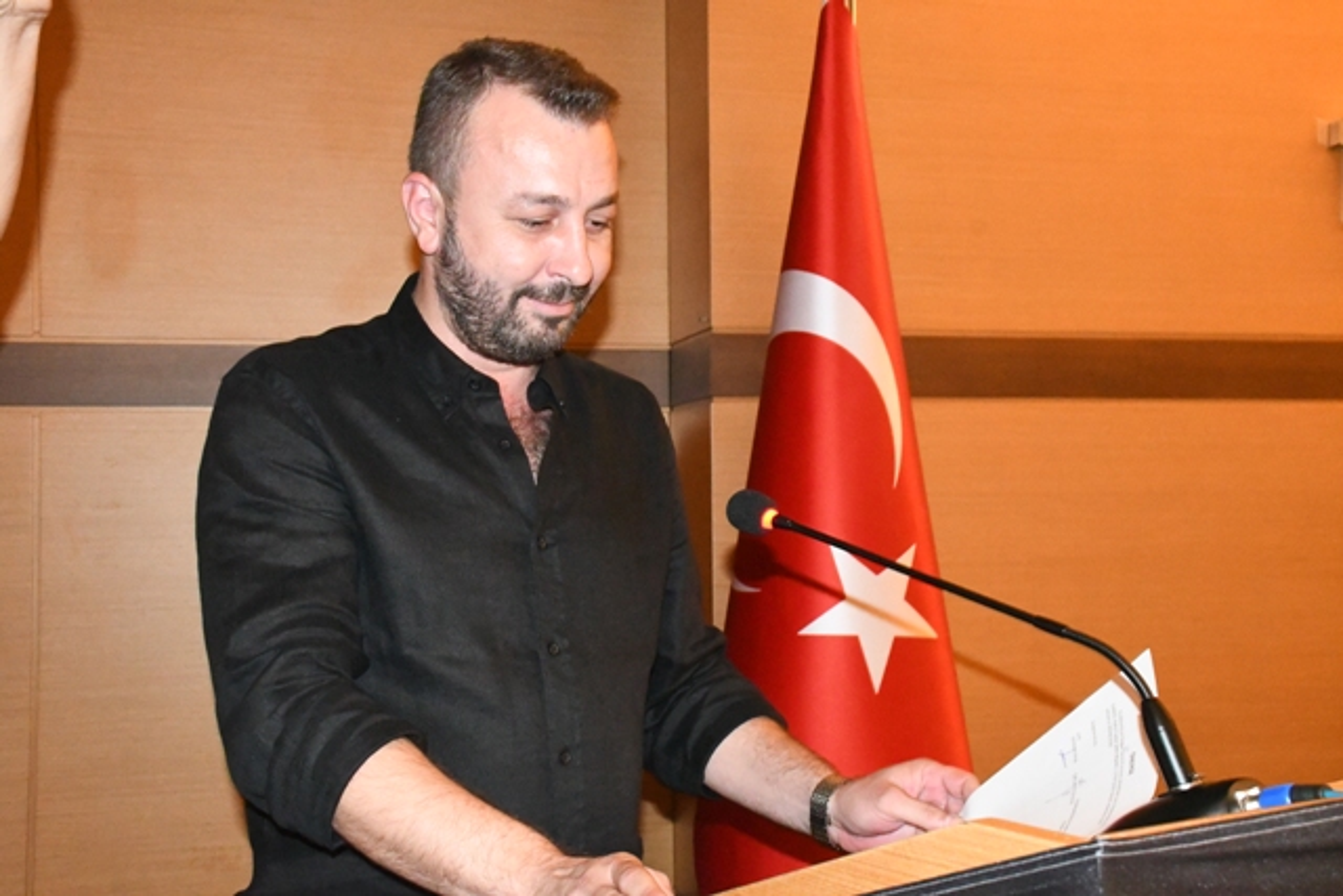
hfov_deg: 48.4
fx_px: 1492
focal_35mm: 40
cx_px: 672
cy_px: 448
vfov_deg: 33.4
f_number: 10
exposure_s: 1/60
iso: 16000
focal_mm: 27
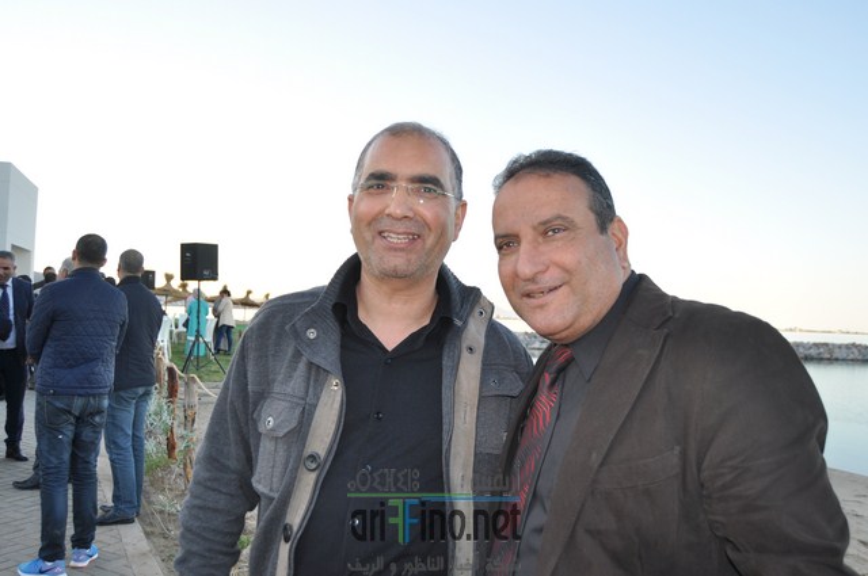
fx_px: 722
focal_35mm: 30
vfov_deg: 43.5
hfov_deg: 62.0
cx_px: 434
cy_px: 288
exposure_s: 1/200
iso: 200
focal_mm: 20
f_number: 3.8
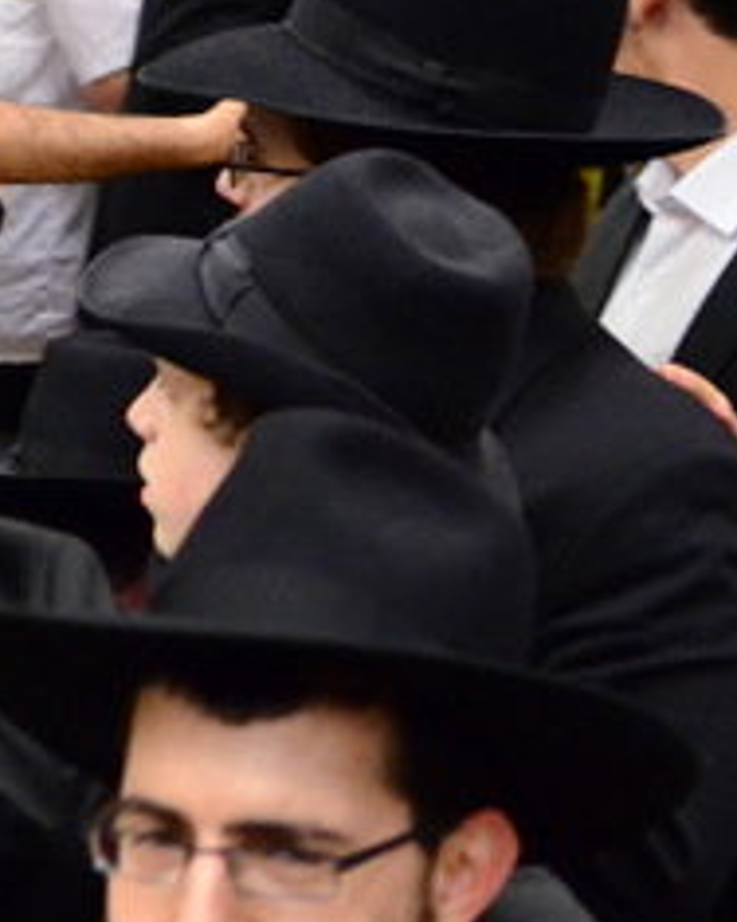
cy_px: 832
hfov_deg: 11.2
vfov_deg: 14.2
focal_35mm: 134
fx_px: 3654
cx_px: -235
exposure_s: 1/200
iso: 3200
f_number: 3.2
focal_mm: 28
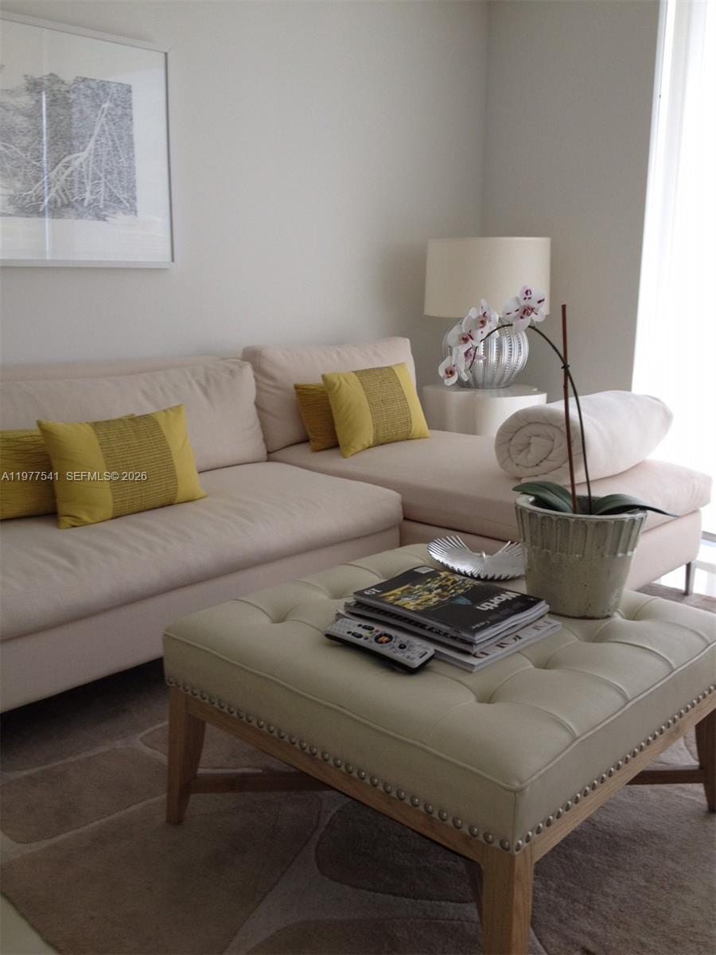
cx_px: 358
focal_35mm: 35
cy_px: 478
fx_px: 965
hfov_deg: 40.7
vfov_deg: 52.6
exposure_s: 1/39
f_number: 2.4
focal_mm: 4.28
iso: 64
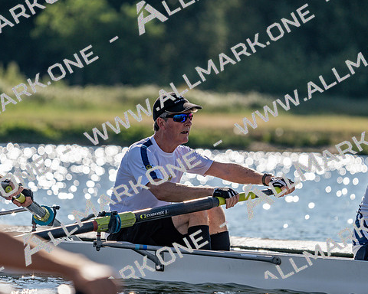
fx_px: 4433
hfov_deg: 4.8
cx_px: 179
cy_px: 147
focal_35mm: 407
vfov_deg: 3.8
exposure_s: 1/1600
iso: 125
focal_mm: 359
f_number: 6.3
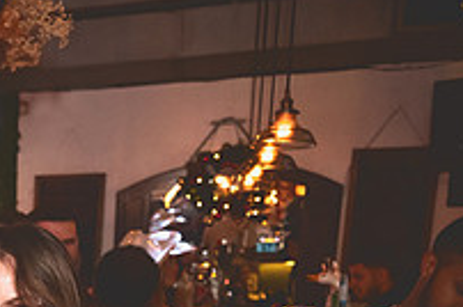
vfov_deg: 17.6
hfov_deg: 24.0
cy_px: 432
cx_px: -181
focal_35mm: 71
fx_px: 912
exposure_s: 1/100
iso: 3200
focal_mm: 24.5
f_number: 3.2
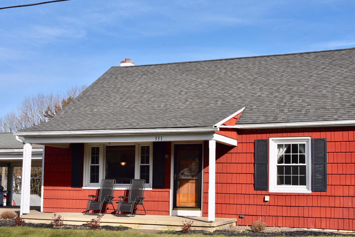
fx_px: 503
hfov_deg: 38.8
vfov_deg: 26.4
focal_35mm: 51
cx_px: 191
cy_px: 147
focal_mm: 36
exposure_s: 1/400
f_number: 10
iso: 200
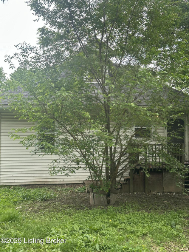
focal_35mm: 48
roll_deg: -1.3
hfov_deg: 30.3
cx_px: 94
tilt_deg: +0.7
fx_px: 350
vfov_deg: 39.7
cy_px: 126
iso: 64
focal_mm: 6.86
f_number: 1.78
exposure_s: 1/452
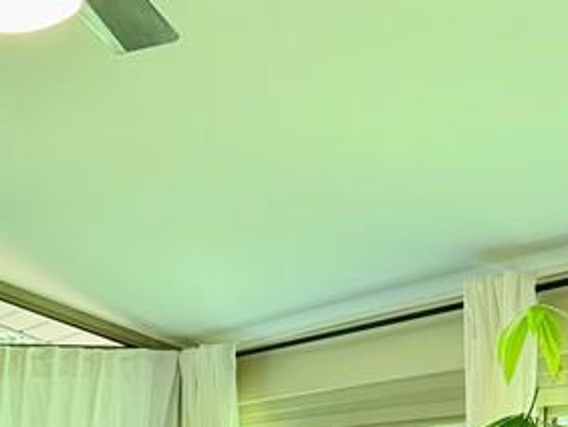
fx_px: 1429
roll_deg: -0.3
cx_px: -119
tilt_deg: -4.7
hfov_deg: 20.9
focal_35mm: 87
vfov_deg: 15.6
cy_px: 645
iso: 200
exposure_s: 1/120
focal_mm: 6.76
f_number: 1.78
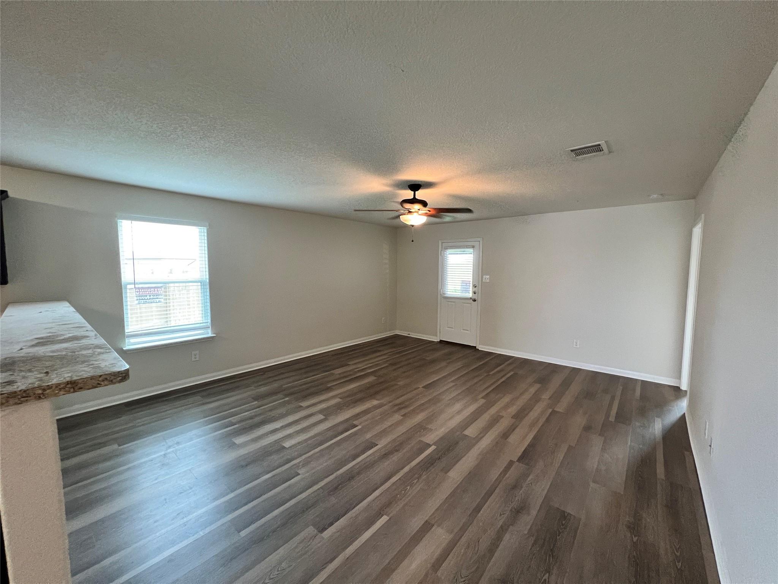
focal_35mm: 13
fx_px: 292
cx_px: 389
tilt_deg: -4.8
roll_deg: -0.2
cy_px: 292
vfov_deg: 89.9
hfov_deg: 106.2
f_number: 1.8
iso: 400
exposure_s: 1/60
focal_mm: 1.57
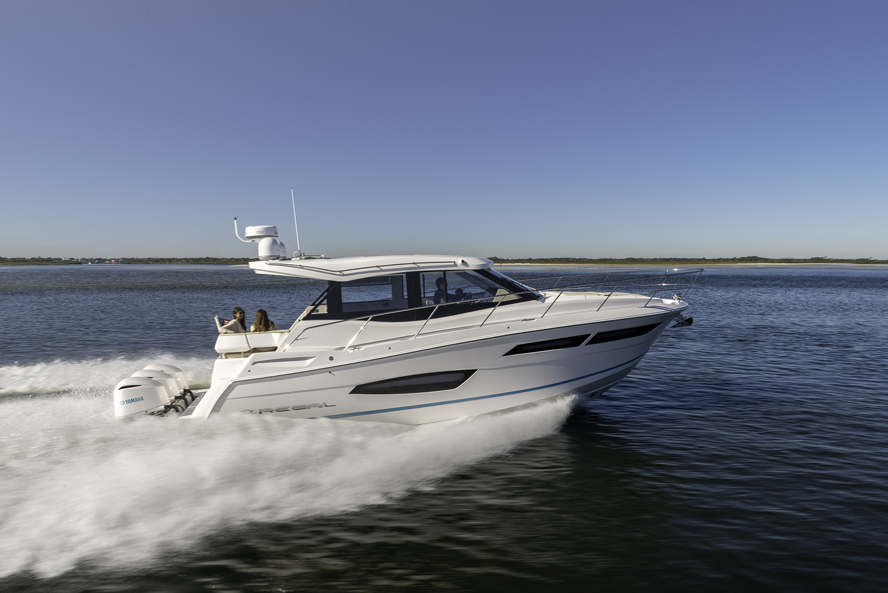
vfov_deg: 53.2
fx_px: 592
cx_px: 444
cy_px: 296
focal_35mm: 24
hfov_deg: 73.7
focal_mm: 24
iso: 50
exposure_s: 1/80
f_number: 18
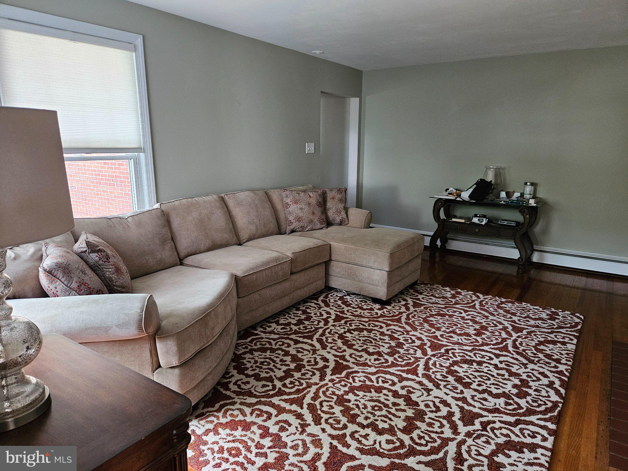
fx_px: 417
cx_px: 314
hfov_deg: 73.9
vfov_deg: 58.9
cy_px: 236
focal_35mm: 23
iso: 640
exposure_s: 1/60
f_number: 1.8
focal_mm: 5.4
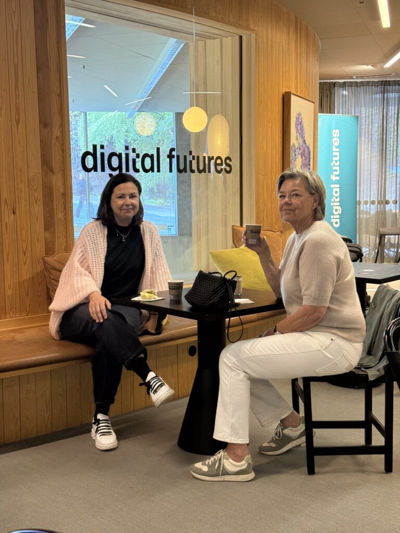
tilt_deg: -6.4
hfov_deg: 30.3
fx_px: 740
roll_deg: +0.0
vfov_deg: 39.7
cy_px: 266
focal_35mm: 48
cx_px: 200
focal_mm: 6.76
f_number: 1.78
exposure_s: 1/33
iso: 200
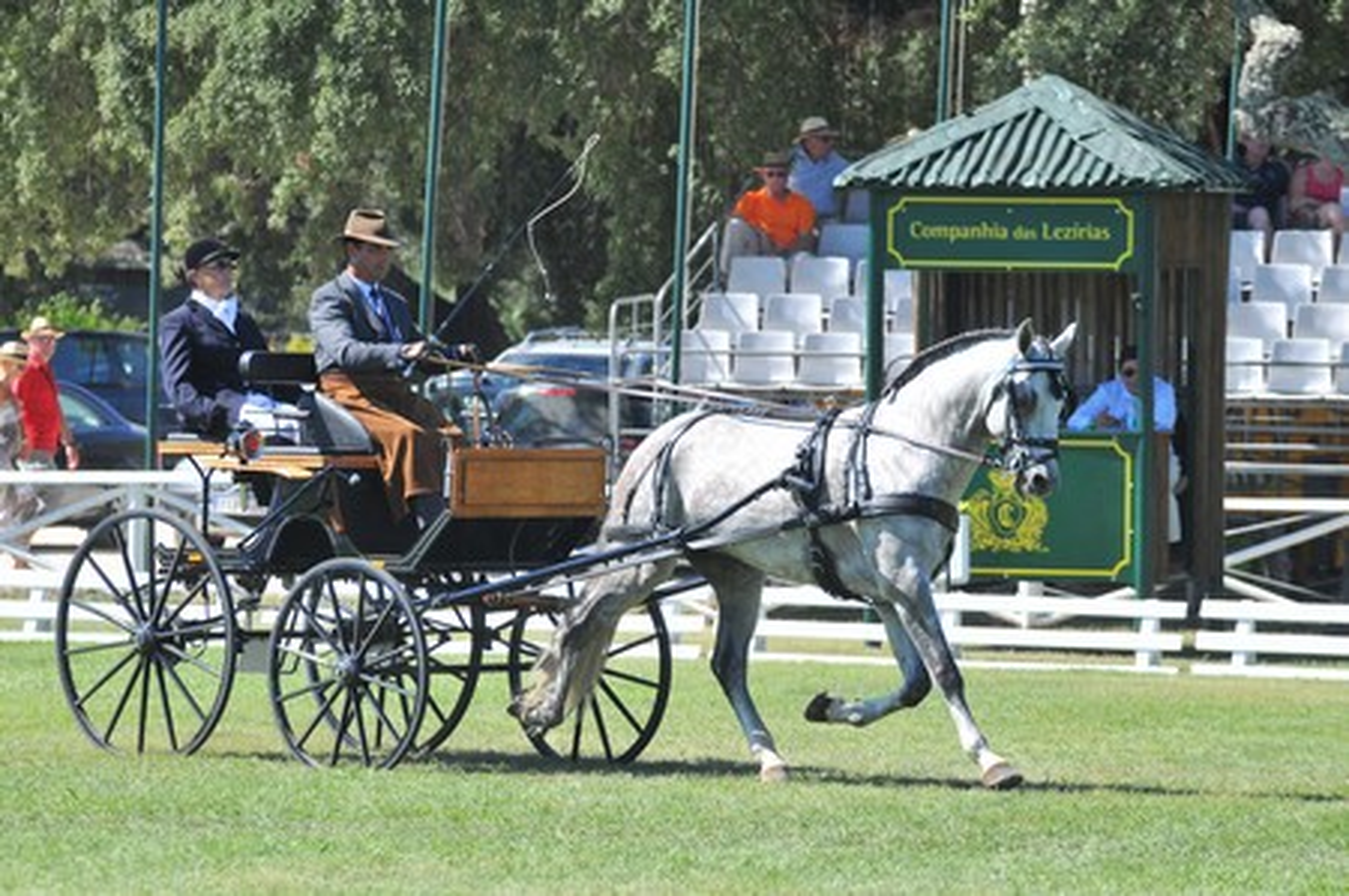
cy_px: 448
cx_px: 674
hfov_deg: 7.6
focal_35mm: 270
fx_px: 10106
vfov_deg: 5.1
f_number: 5
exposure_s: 1/800
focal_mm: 180
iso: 320
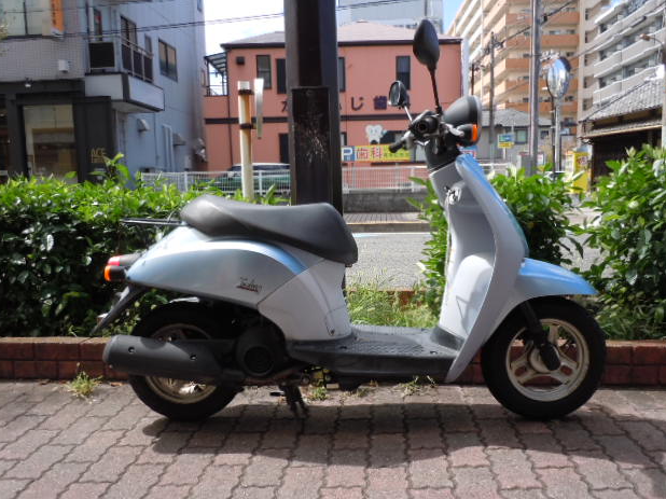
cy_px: 258
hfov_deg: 61.7
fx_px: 558
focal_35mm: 29
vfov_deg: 48.2
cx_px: 335
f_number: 3.7
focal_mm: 5
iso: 100
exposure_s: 1/320
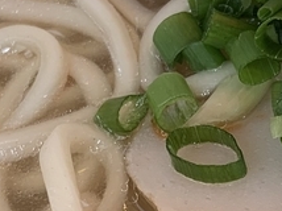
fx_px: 1188
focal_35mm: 146
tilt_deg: -51.5
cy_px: 125
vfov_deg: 10.1
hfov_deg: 13.3
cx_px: 307
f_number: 1.8
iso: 40
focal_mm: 4.25
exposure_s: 1/121
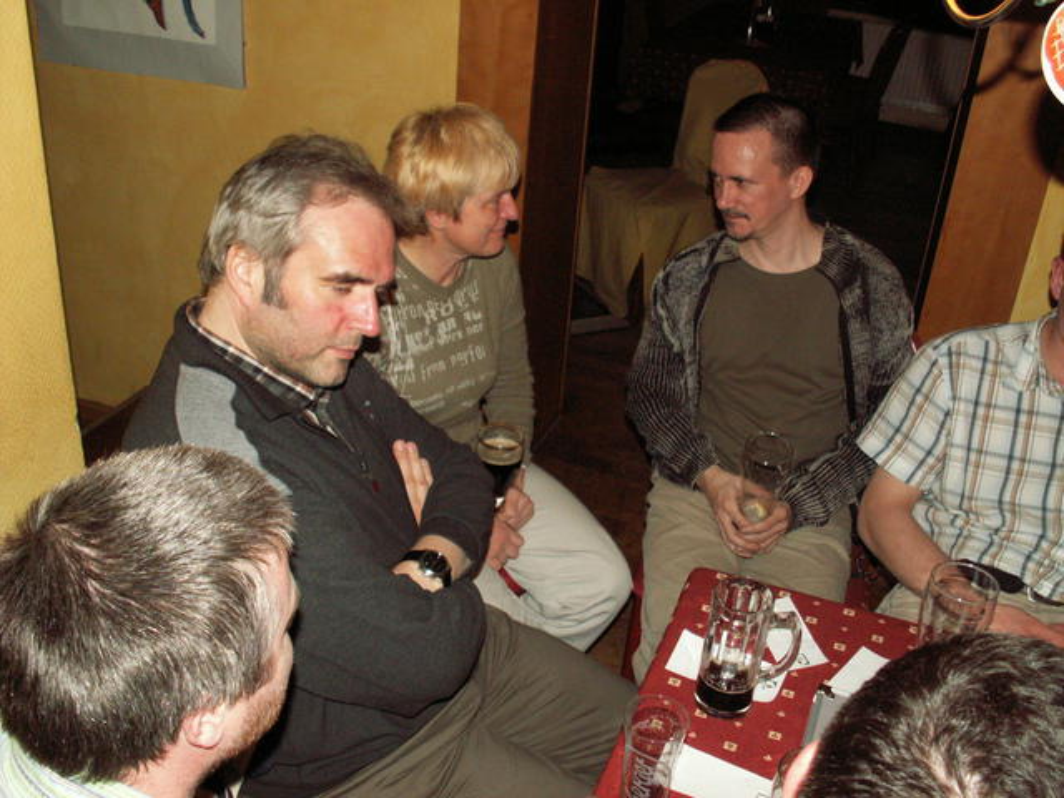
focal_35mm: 35
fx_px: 1076
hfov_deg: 52.6
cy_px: 399
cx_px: 532
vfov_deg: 40.7
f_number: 2.8
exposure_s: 1/40
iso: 160
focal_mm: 5.86
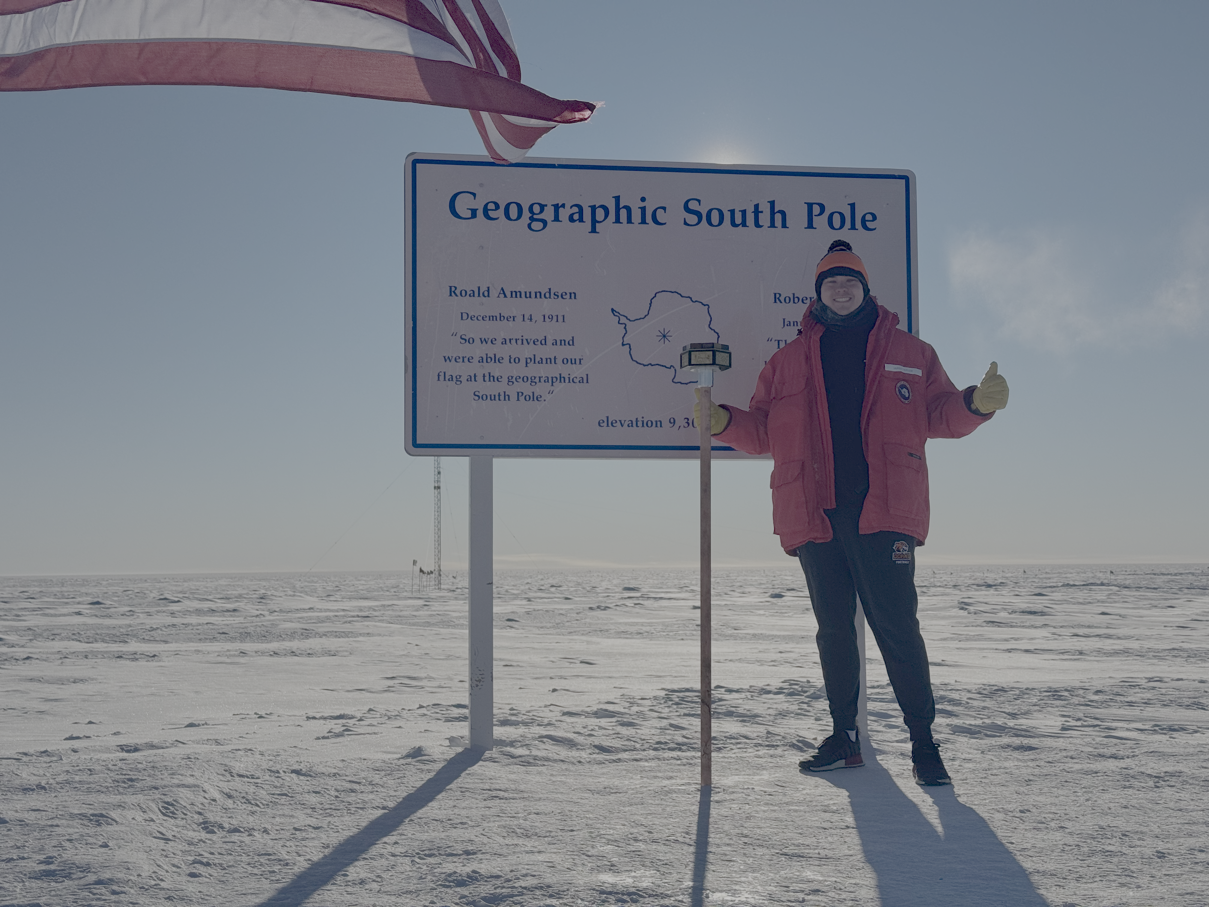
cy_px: 454
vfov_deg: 30.3
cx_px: 604
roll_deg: +0.8
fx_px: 1676
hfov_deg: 39.7
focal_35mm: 48
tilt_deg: +6.7
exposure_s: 1/15385
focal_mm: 6.76
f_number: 1.78
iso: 50
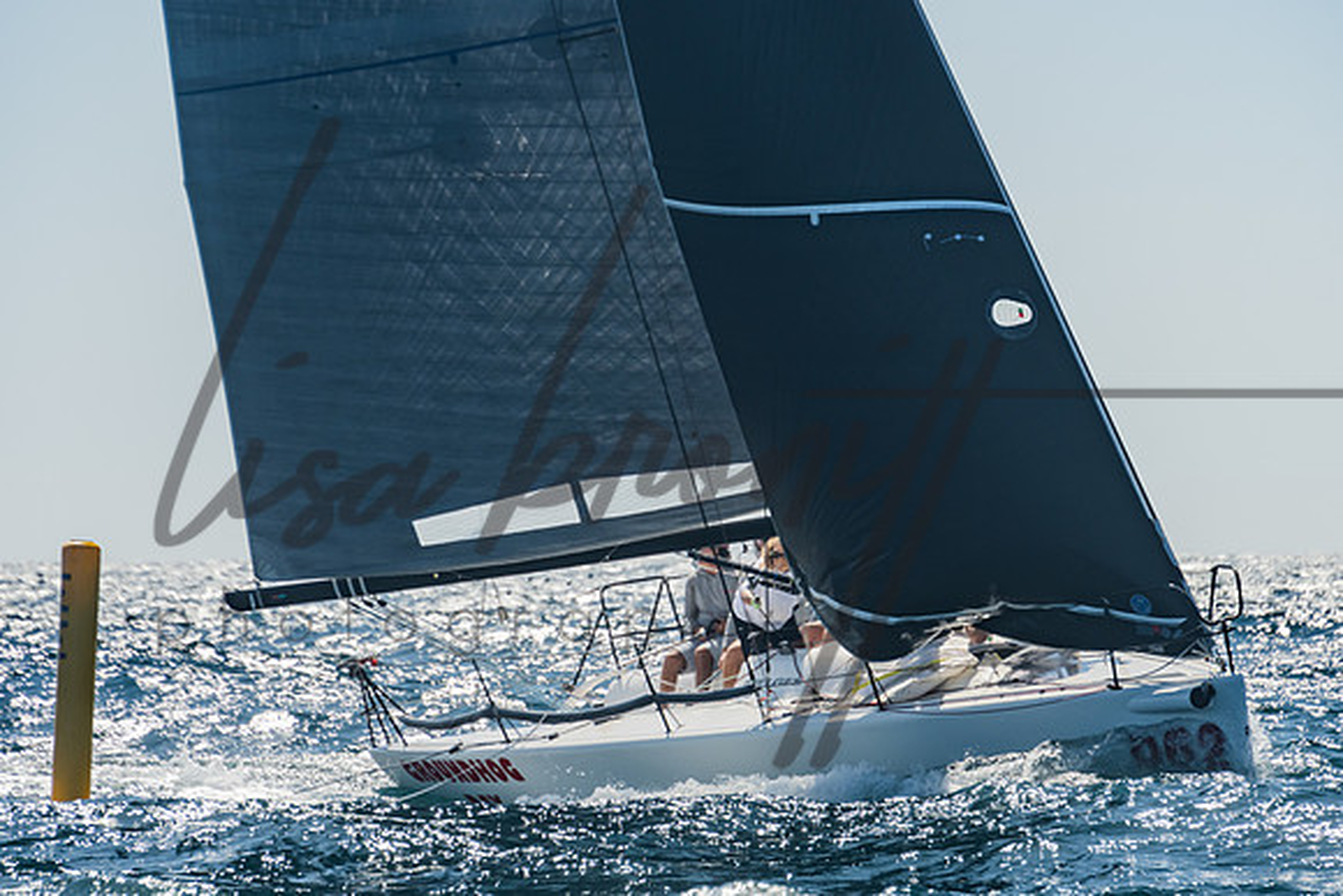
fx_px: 10207
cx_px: 719
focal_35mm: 274
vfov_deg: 5.0
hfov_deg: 7.5
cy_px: 458
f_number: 6.3
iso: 160
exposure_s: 1/500
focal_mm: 180
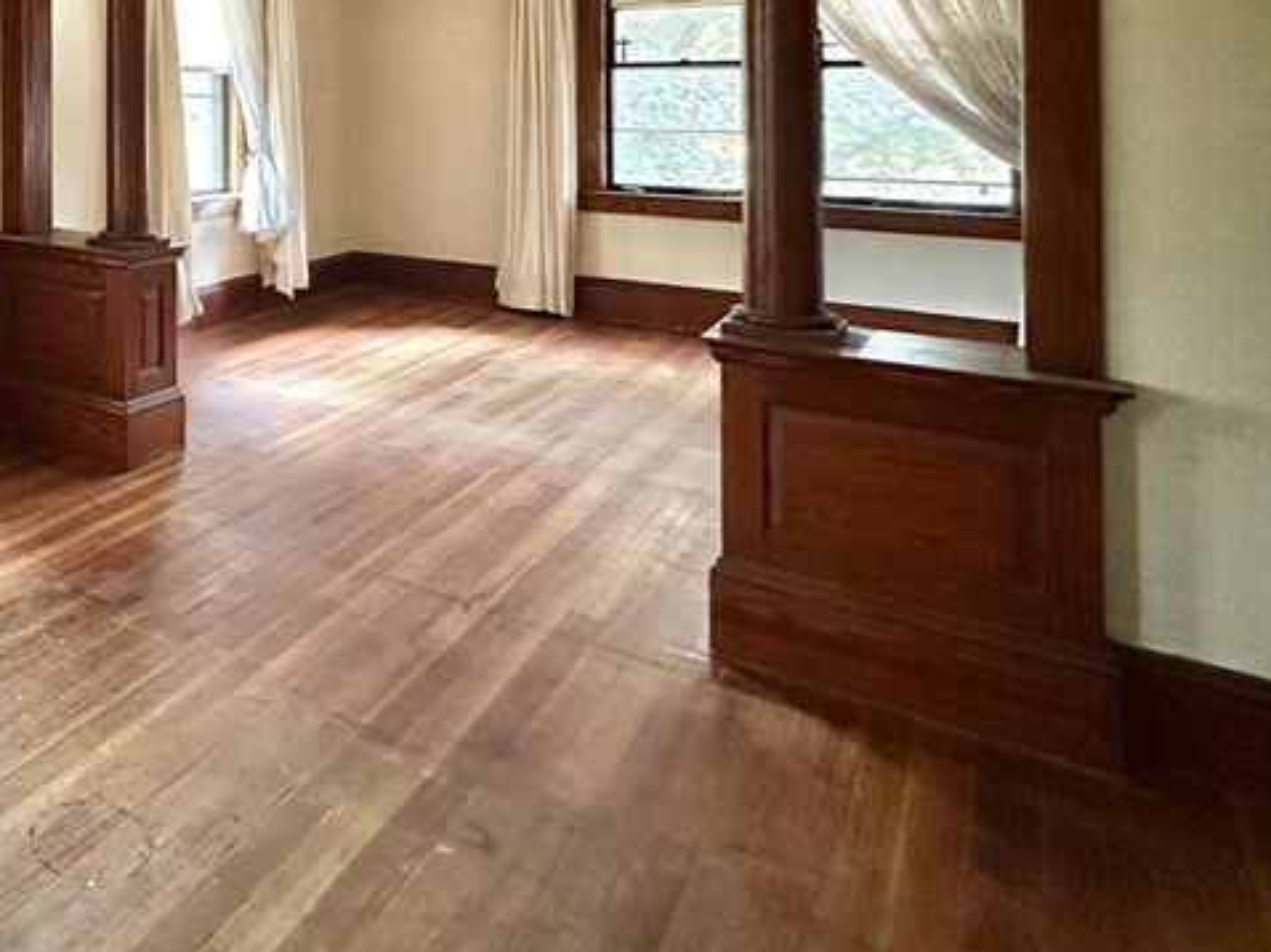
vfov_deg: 42.6
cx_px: -21
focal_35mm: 30
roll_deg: -0.2
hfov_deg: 48.5
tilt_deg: +0.3
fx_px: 1101
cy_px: 82
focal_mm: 2.22
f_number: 2.2
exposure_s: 1/60
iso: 800
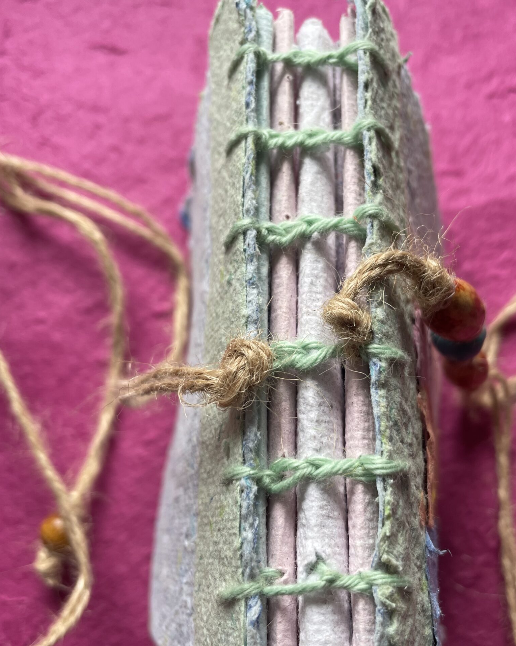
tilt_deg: -71.9
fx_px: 649
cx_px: 311
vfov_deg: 52.8
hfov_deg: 43.1
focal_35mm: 34
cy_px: 338
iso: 50
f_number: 1.6
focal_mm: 4.2
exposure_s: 1/121
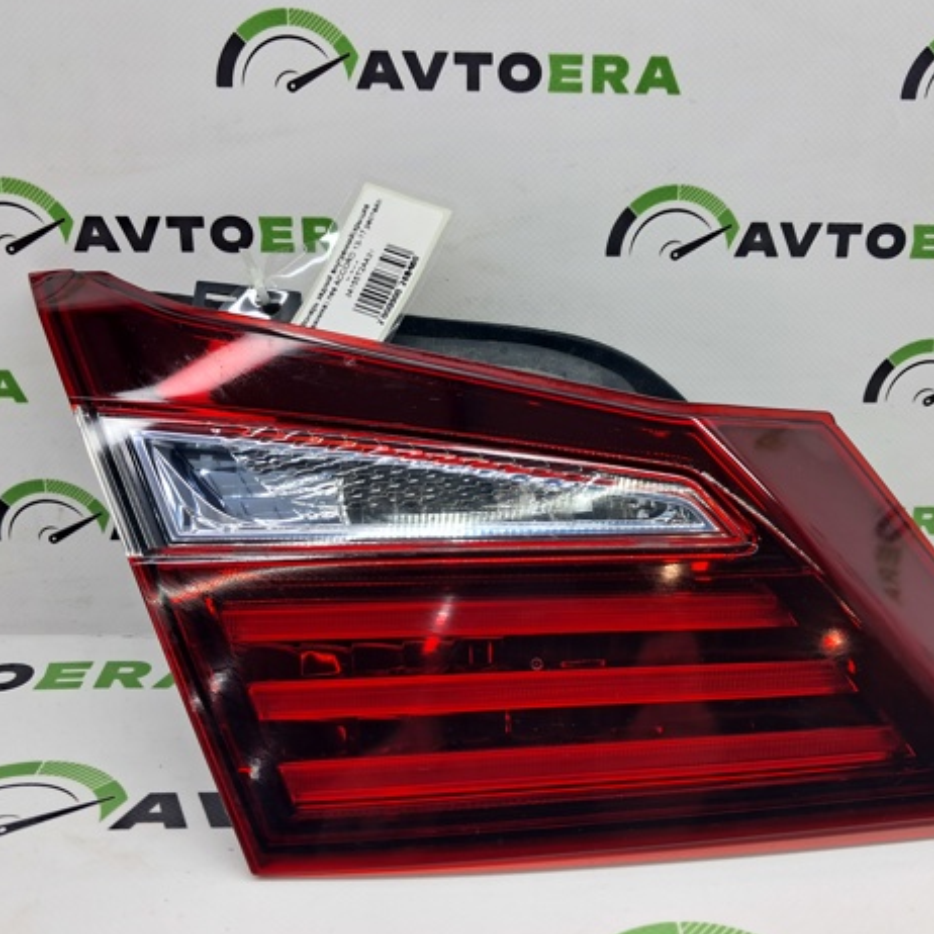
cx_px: 530
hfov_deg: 49.6
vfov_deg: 49.7
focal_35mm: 33
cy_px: 464
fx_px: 1007
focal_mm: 4
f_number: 1.8
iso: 50
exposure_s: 1/60
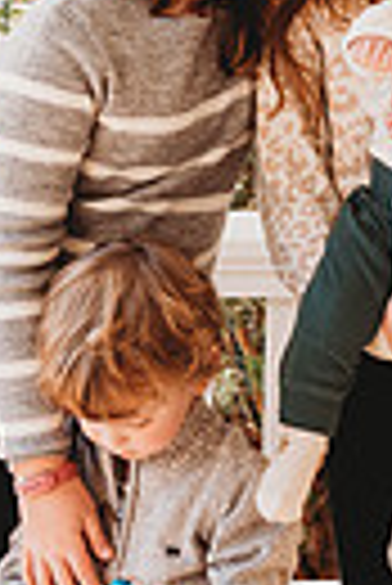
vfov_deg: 23.2
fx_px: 1352
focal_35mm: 83
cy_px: -27
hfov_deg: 16.5
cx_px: 212
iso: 400
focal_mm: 24
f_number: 4.5
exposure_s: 1/200
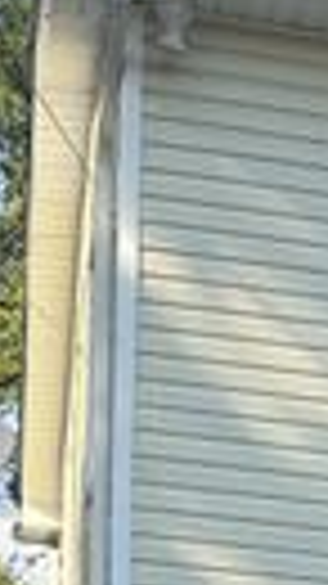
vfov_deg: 13.7
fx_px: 2075
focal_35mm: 134
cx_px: 571
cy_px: 1154
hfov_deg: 8.7
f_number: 1.78
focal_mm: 6.76
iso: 100
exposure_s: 1/1901
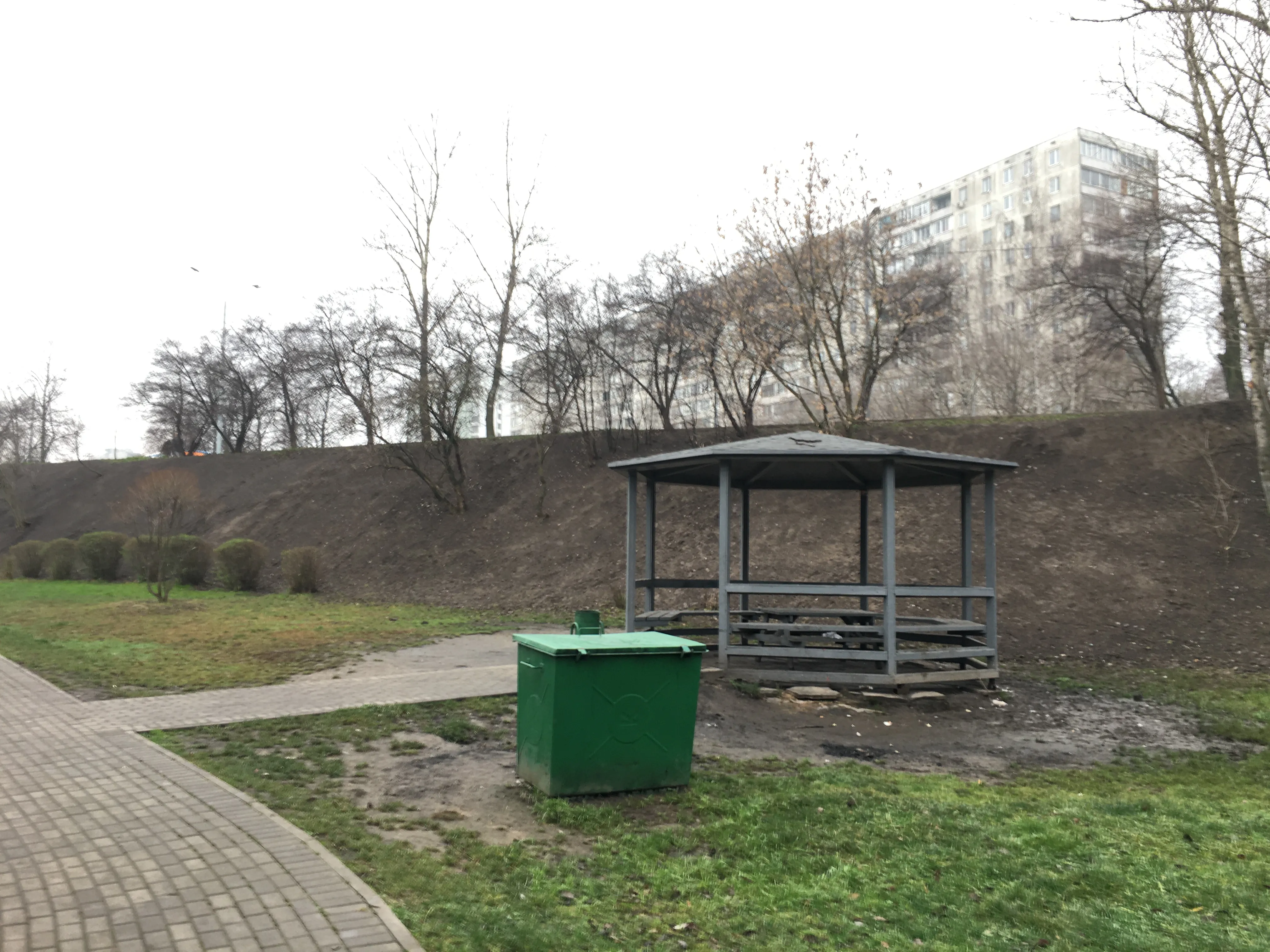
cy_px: 476
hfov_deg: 61.7
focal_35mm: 29
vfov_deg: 48.2
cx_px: 635
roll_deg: -1.5
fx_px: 1064
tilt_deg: +6.2
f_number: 2.2
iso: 25
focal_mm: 4.15
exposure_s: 1/50
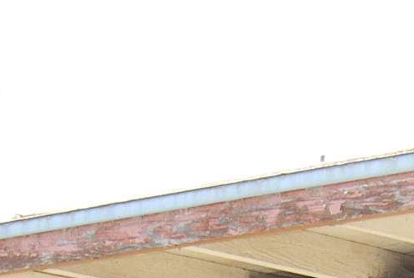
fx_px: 2304
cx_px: 293
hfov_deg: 10.3
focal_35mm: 200
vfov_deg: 6.5
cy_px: 688
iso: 100
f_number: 3.8
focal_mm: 23
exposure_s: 1/125
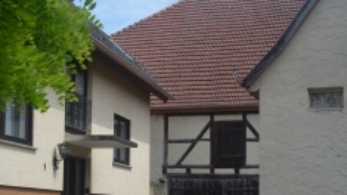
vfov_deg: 18.5
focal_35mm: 64
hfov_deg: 32.6
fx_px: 589
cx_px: 118
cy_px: 179
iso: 110
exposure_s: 1/250
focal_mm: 24
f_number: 8
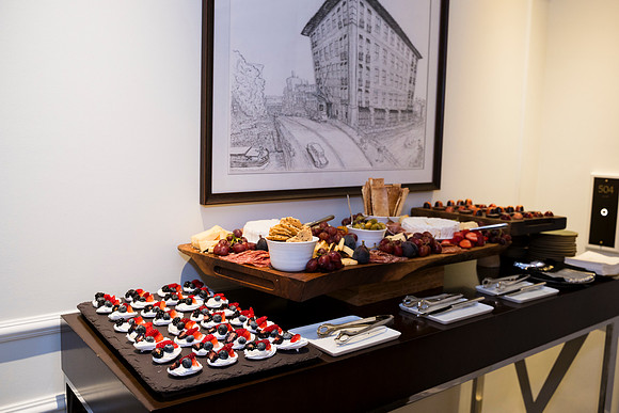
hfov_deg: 61.9
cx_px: 310
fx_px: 516
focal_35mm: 30
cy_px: 206
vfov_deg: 43.6
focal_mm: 30
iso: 800
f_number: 4.5
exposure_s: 1/60
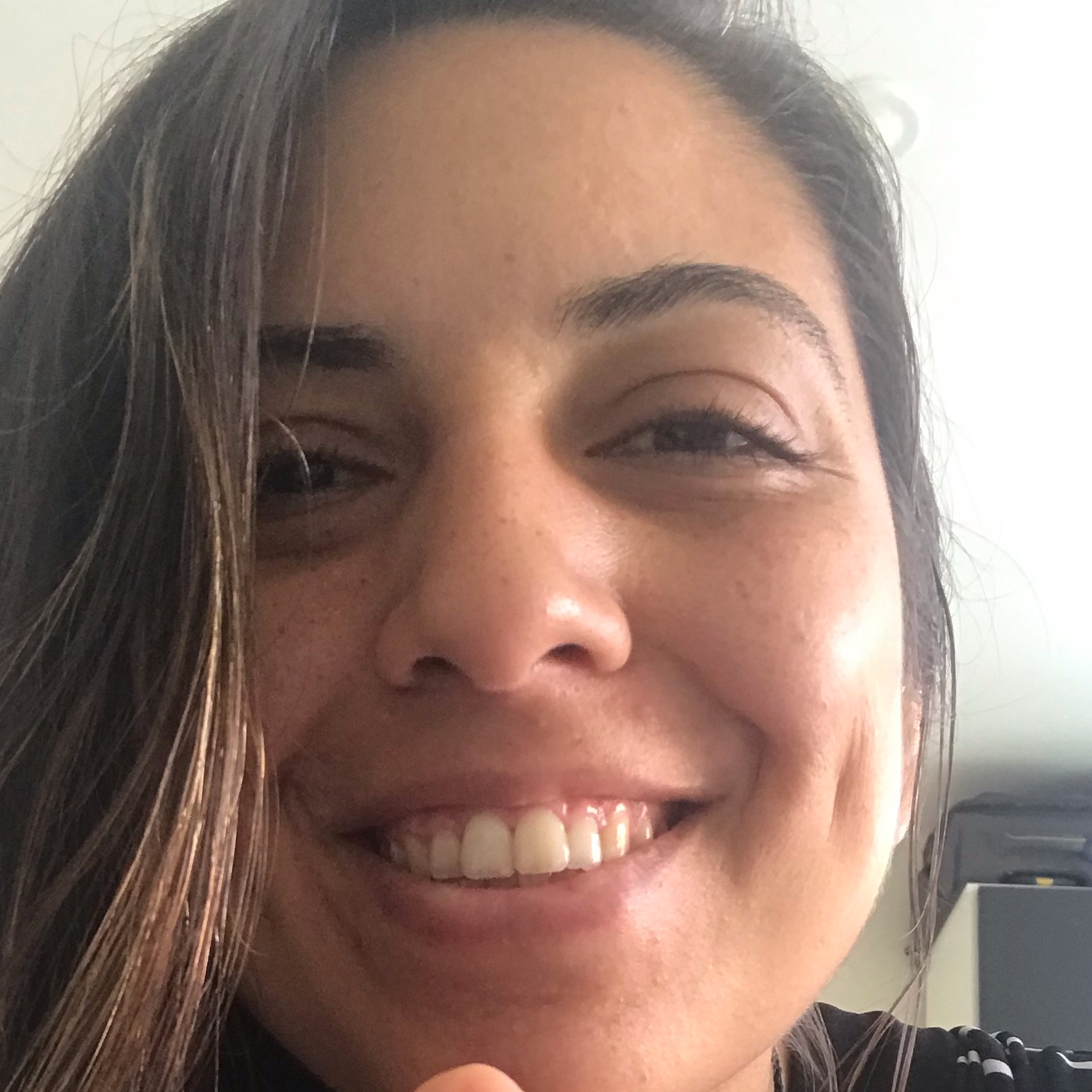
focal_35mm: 50
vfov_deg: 32.7
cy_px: 925
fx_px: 1785
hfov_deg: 34.0
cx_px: 459
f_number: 2.2
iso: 50
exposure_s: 1/31
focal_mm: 2.87
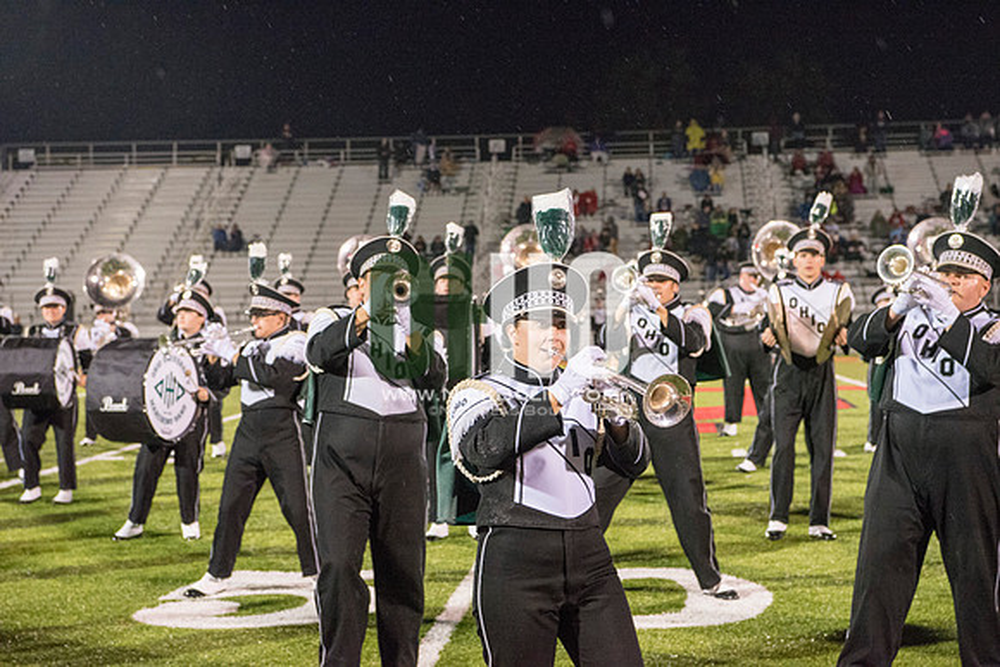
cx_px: 500
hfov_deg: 28.8
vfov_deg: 19.5
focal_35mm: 70
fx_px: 1945
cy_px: 334
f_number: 5.6
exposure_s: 1/320
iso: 5000
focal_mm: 70
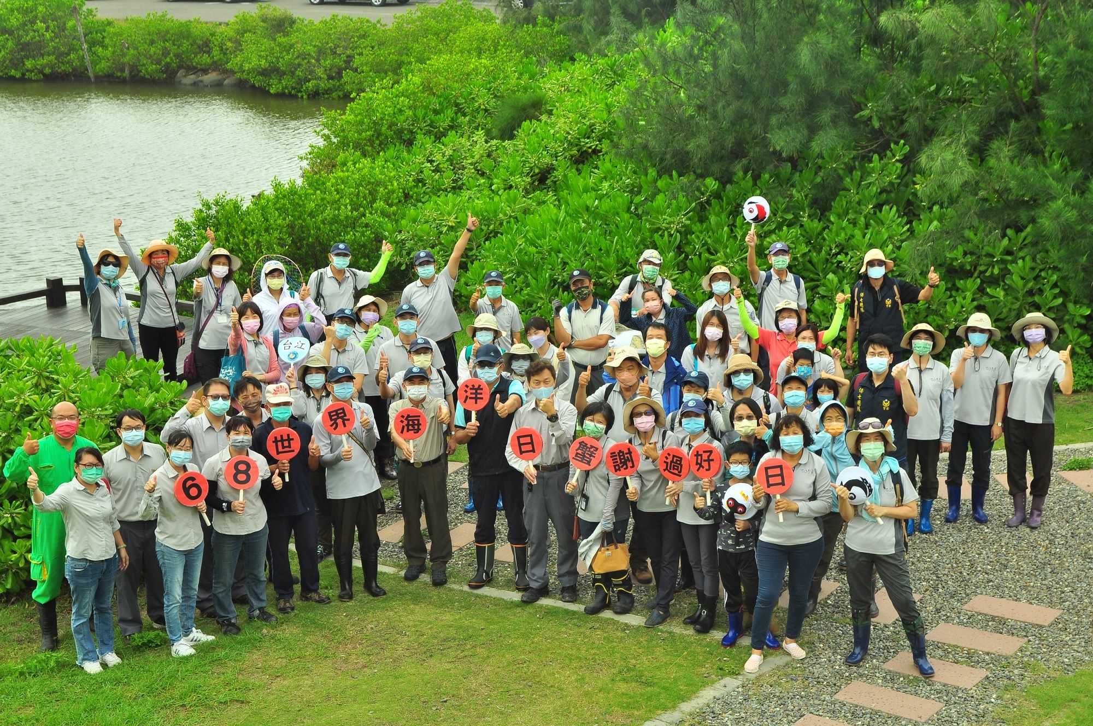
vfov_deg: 25.0
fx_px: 1637
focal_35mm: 54
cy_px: 363
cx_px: 546
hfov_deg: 36.9
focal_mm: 36
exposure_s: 1/160
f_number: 6.3
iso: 200
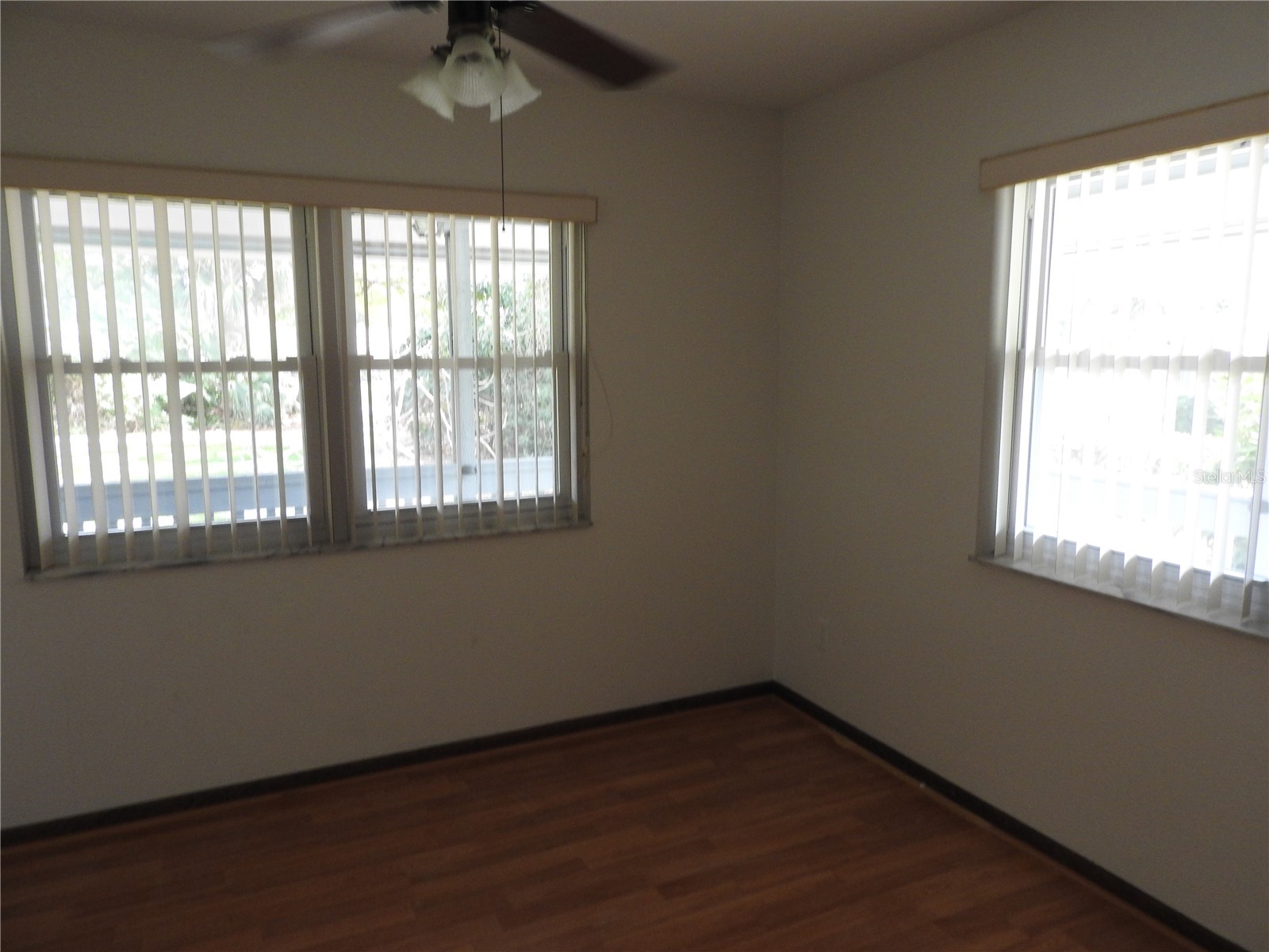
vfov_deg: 56.8
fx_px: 880
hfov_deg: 71.6
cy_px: 476
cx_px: 634
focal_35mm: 24
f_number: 3.3
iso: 250
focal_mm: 4.3
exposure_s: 1/30
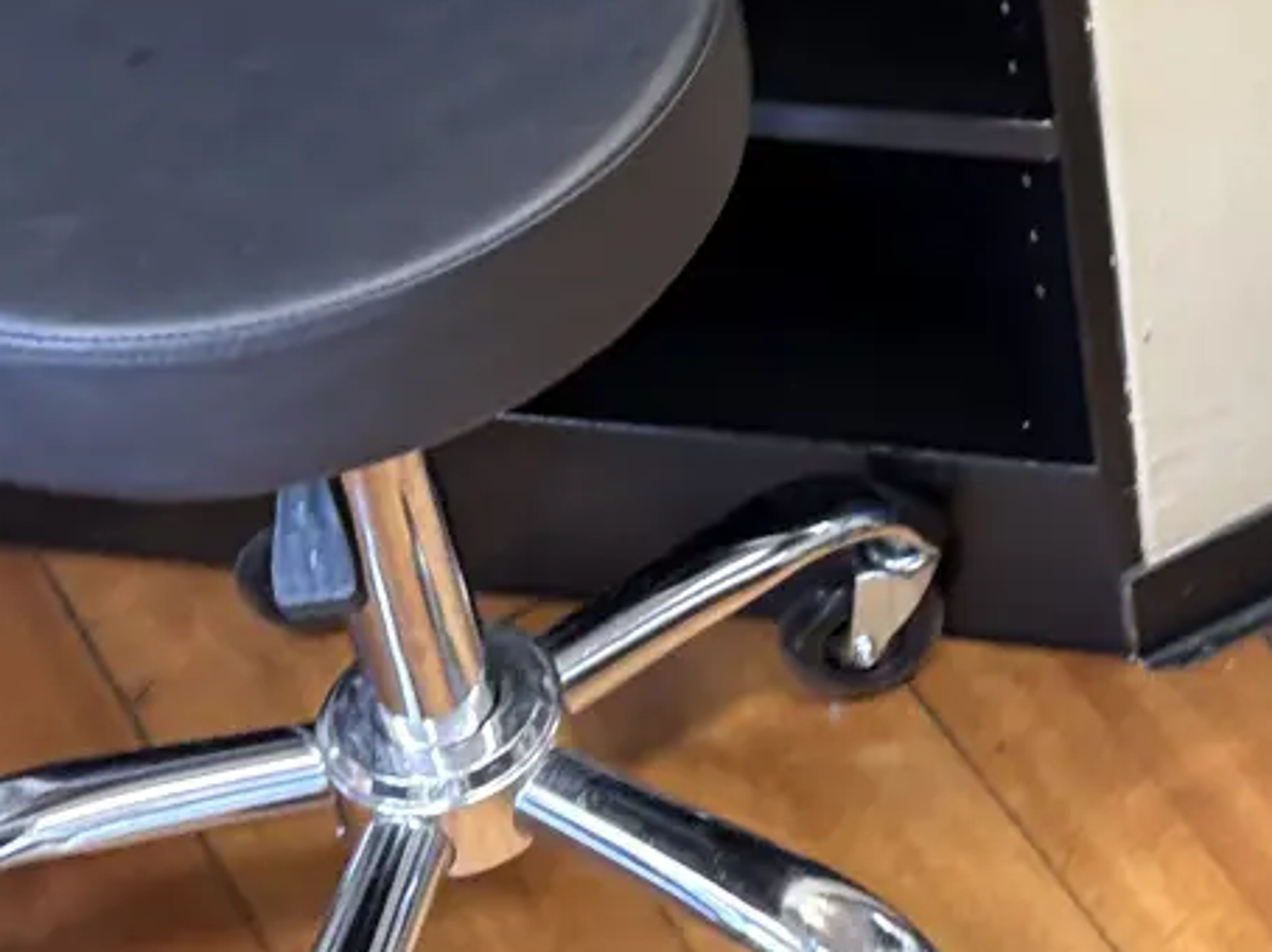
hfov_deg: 17.5
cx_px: 1278
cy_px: -171
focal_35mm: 110
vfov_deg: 13.1
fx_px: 4040
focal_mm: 5.96
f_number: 1.6
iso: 125
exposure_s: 1/50
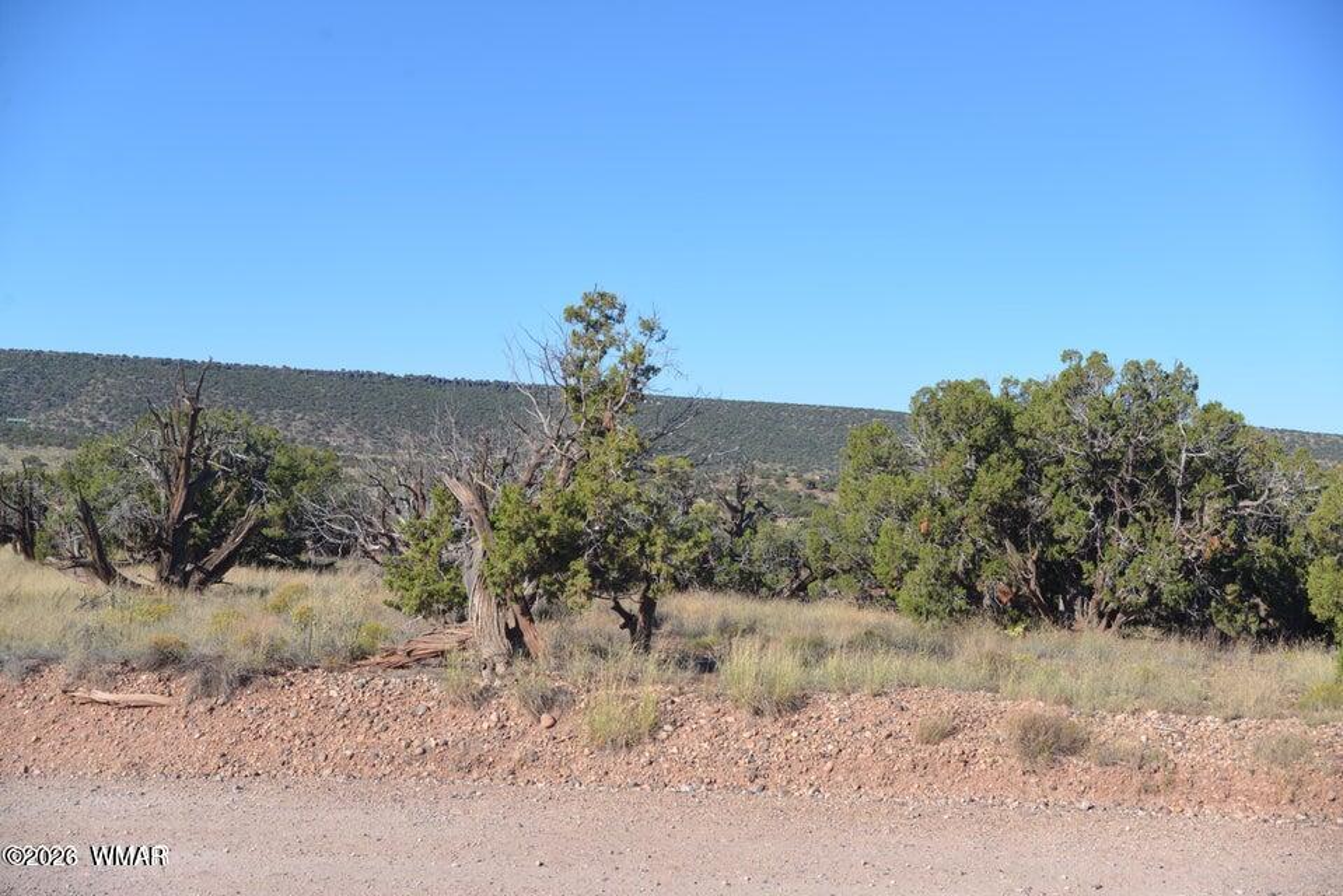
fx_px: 1866
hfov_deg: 39.6
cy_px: 448
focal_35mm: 50
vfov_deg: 27.0
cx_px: 672
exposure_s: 1/250
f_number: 8
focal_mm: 50
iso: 100
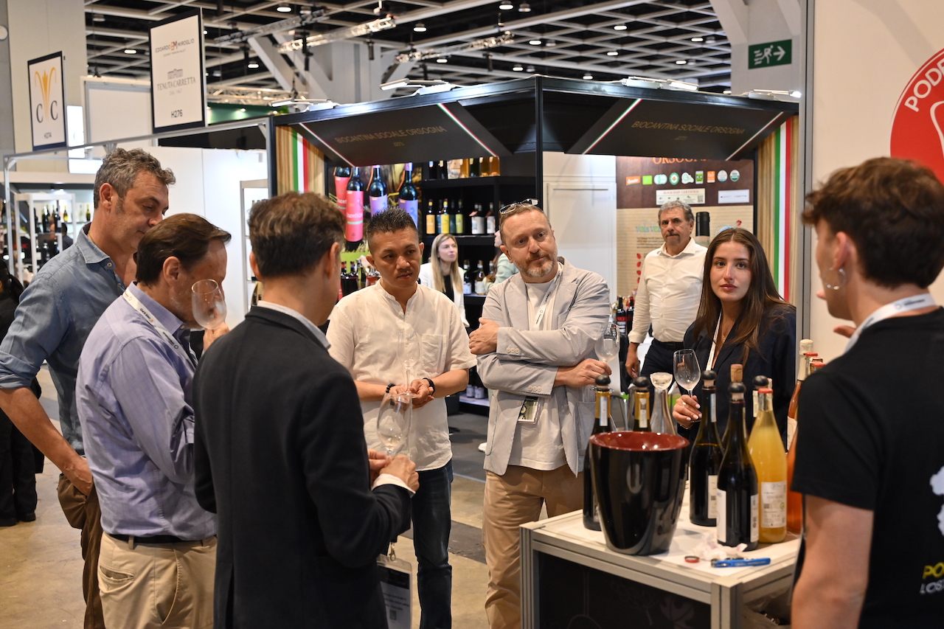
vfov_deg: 34.2
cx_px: 472
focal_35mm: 39
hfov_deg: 49.6
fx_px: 1022
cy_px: 314
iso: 2500
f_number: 4
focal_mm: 39
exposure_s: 1/320
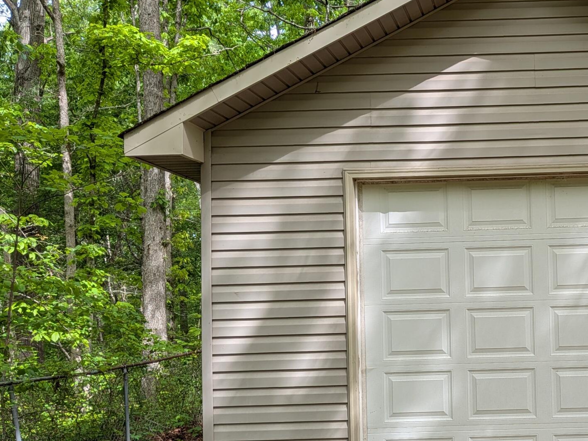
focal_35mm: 51
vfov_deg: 28.4
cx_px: 544
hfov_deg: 35.0
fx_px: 866
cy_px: 283
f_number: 1.7
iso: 18
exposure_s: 1/177
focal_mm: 4.53
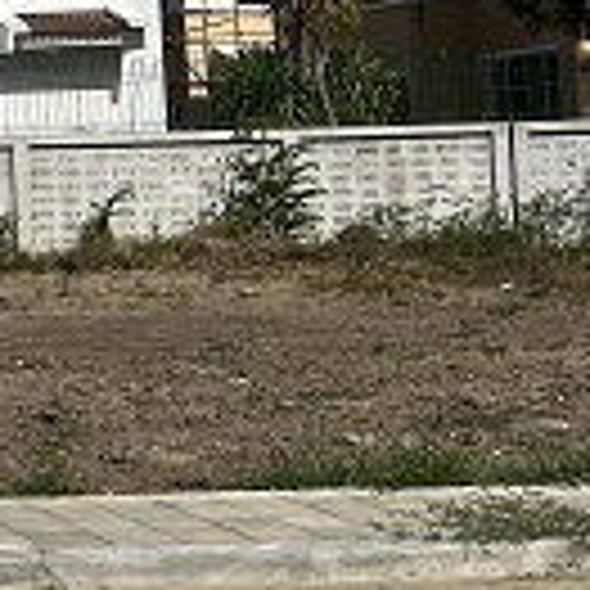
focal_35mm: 106
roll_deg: +2.3
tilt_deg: +4.2
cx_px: -714
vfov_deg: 16.3
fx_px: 2044
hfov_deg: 13.3
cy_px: 117
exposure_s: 1/9091
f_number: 1.6
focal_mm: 5.1
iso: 50
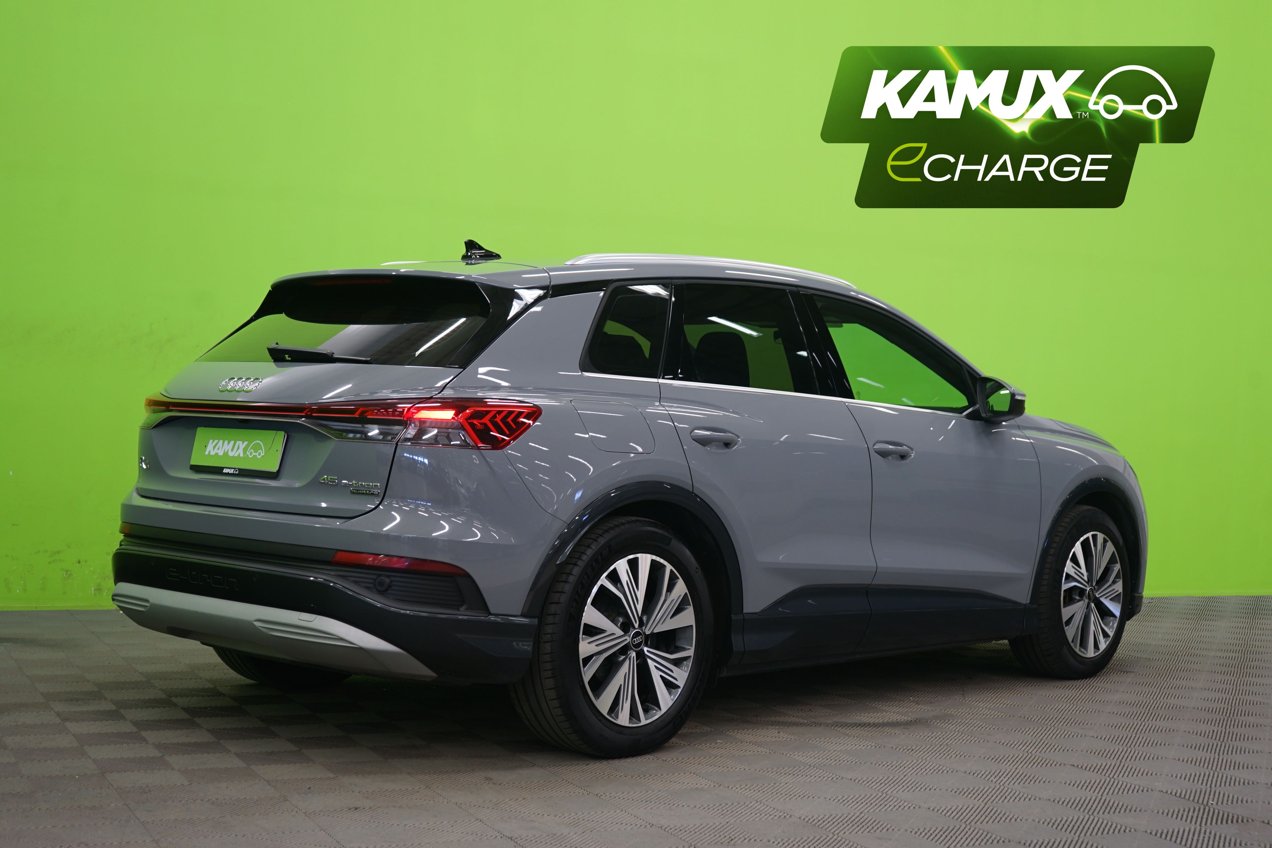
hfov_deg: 41.1
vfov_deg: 28.1
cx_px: 636
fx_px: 1696
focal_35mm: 48
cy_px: 424
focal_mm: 48
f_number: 5
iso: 400
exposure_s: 1/8
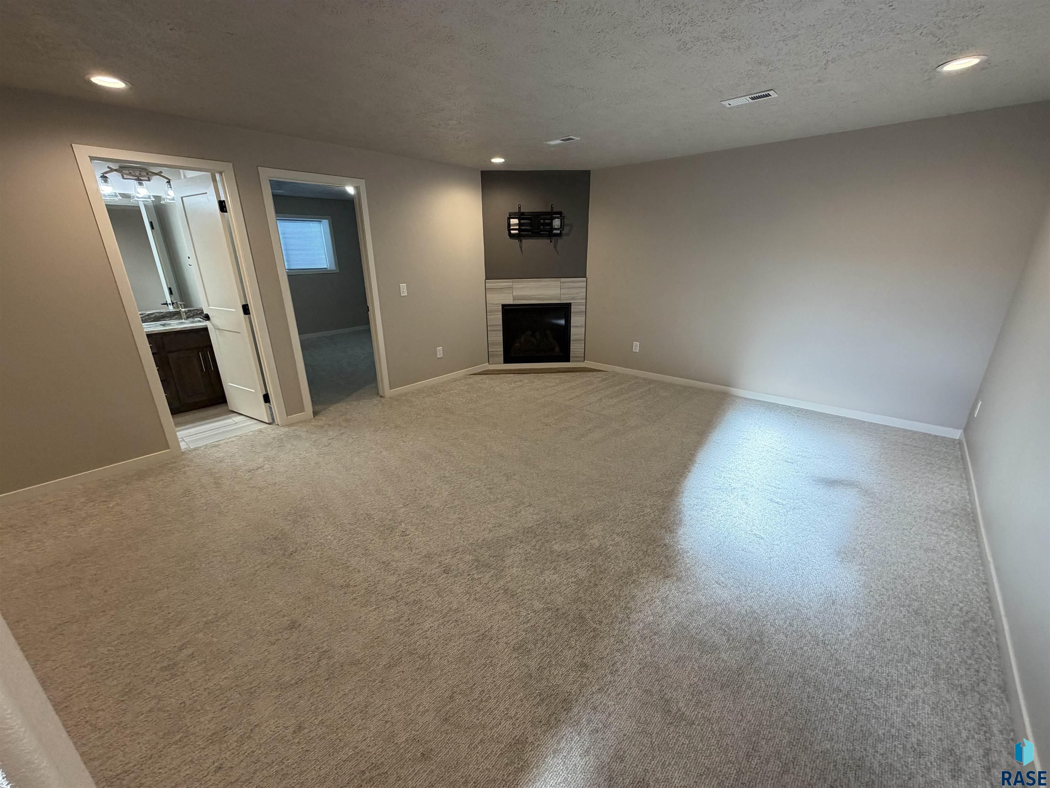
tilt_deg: -19.2
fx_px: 425
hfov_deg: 102.1
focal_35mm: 14
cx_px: 525
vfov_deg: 85.7
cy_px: 394
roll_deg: +0.0
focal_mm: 2.22
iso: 250
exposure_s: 1/120
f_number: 2.2
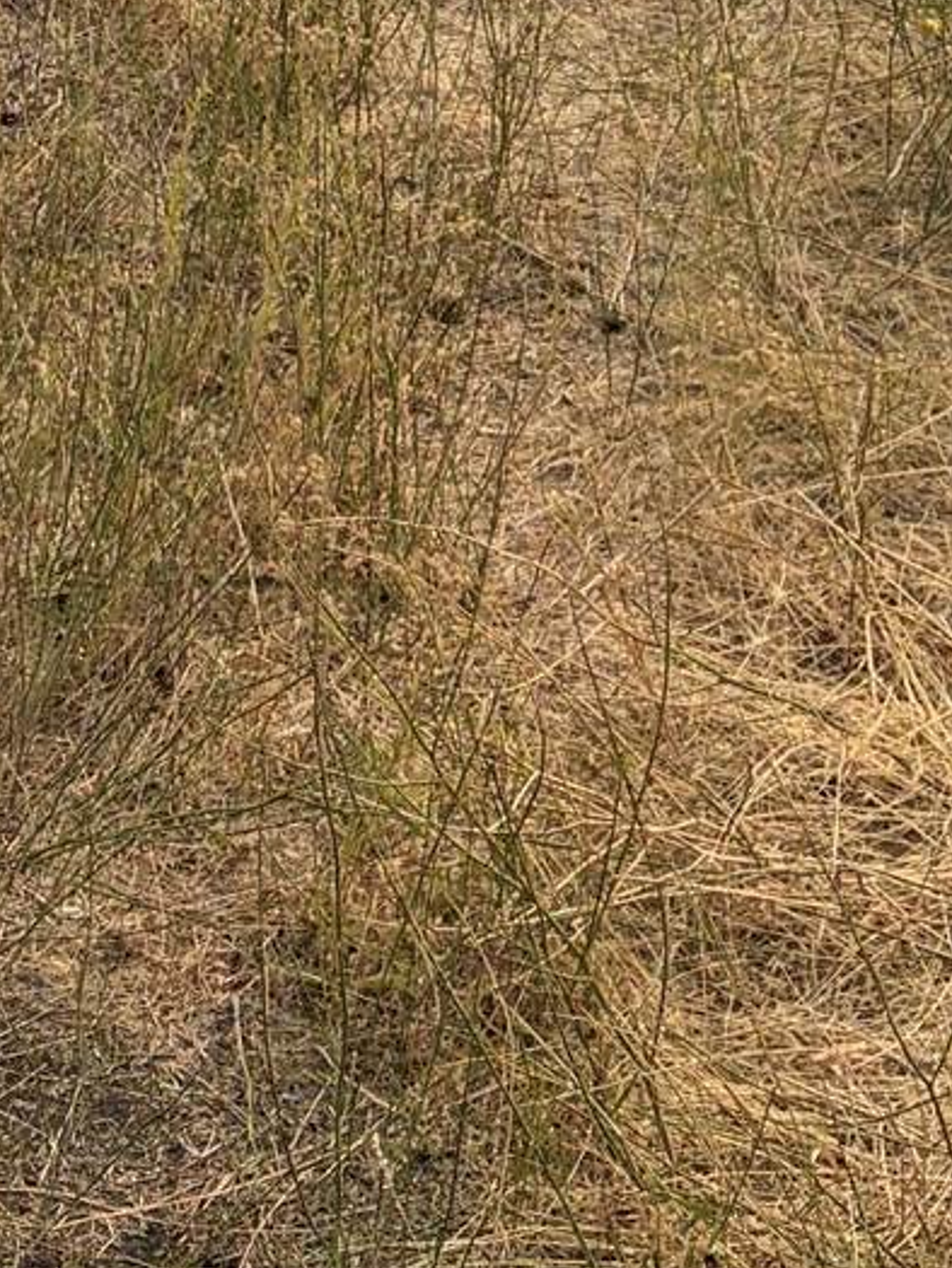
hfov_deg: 13.0
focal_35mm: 114
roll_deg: +0.5
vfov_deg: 14.6
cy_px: -1176
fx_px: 4179
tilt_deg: +1.8
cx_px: 534
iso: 50
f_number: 1.6
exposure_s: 1/4329
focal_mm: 5.96
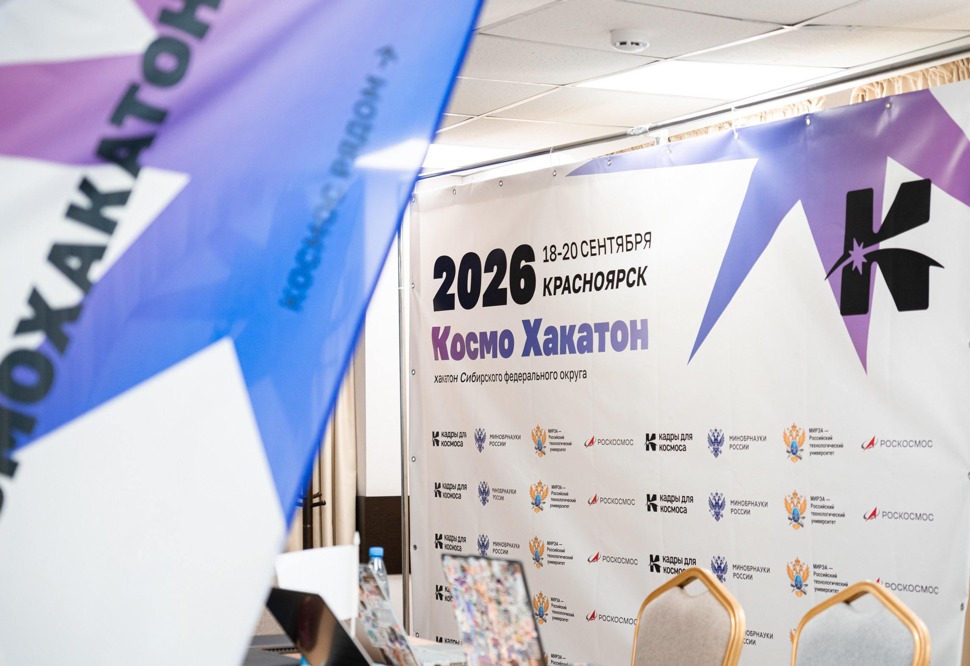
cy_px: 332
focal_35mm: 72
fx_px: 1947
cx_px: 500
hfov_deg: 28.0
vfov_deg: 19.4
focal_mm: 66.3
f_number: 2.8
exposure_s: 1/125
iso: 640
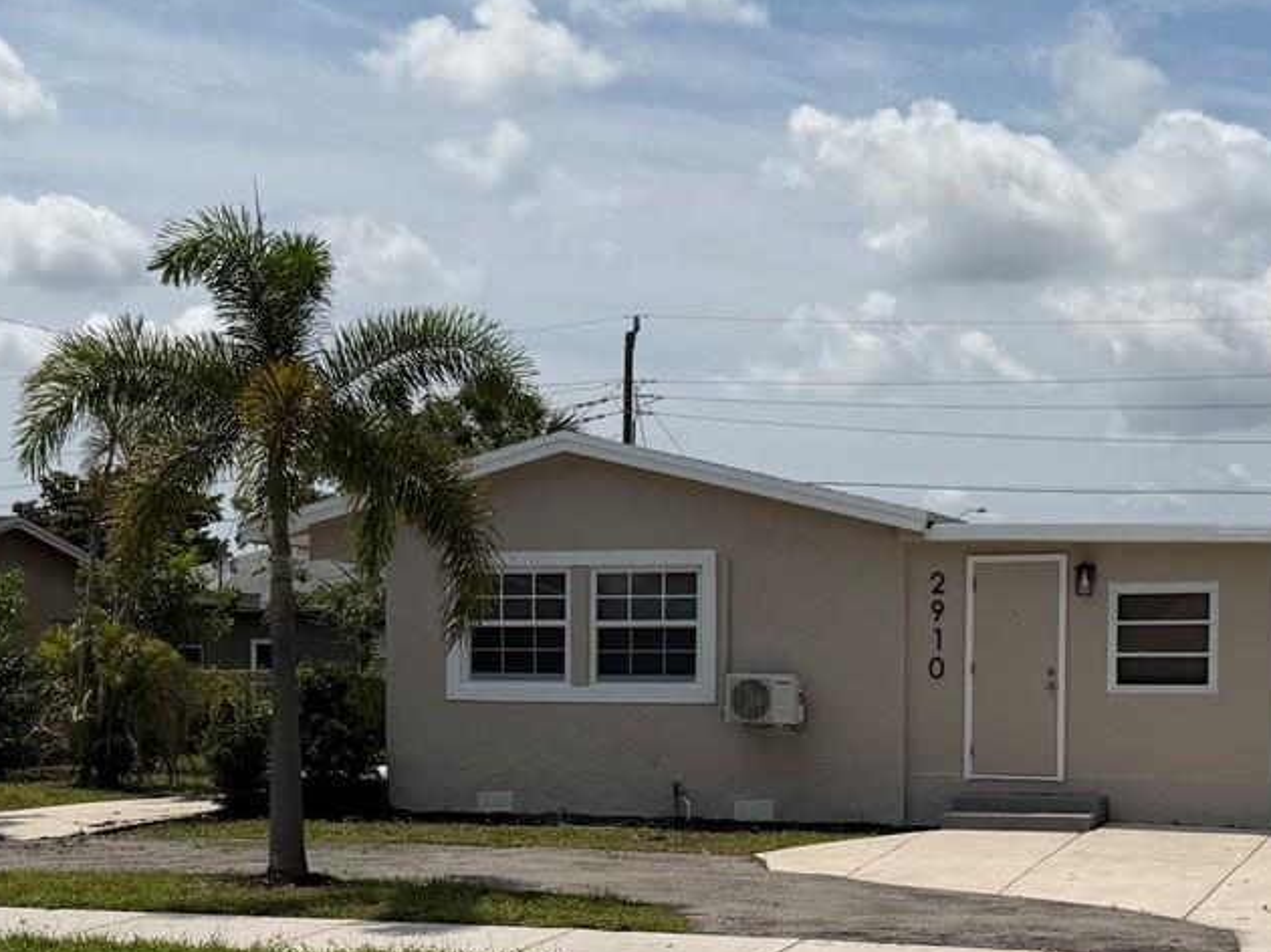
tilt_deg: -2.1
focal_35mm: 61
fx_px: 2239
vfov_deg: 23.7
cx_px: 654
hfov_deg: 31.7
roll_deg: +0.4
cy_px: 738
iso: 80
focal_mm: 6.76
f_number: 1.78
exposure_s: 1/11905
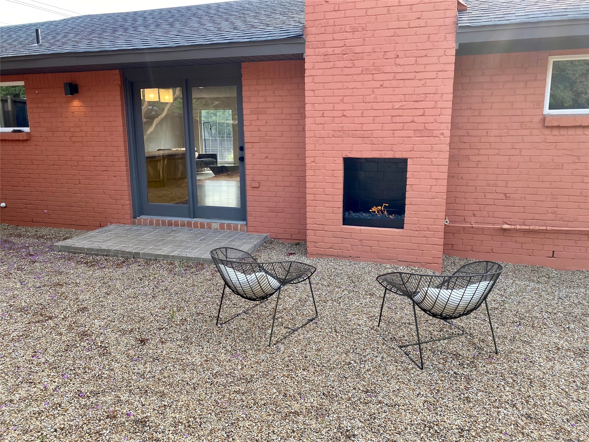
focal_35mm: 26
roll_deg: -0.6
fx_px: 442
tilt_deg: -9.8
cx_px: 294
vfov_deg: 53.1
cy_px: 221
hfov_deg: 67.3
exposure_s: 1/266
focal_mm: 4.25
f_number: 1.8
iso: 32
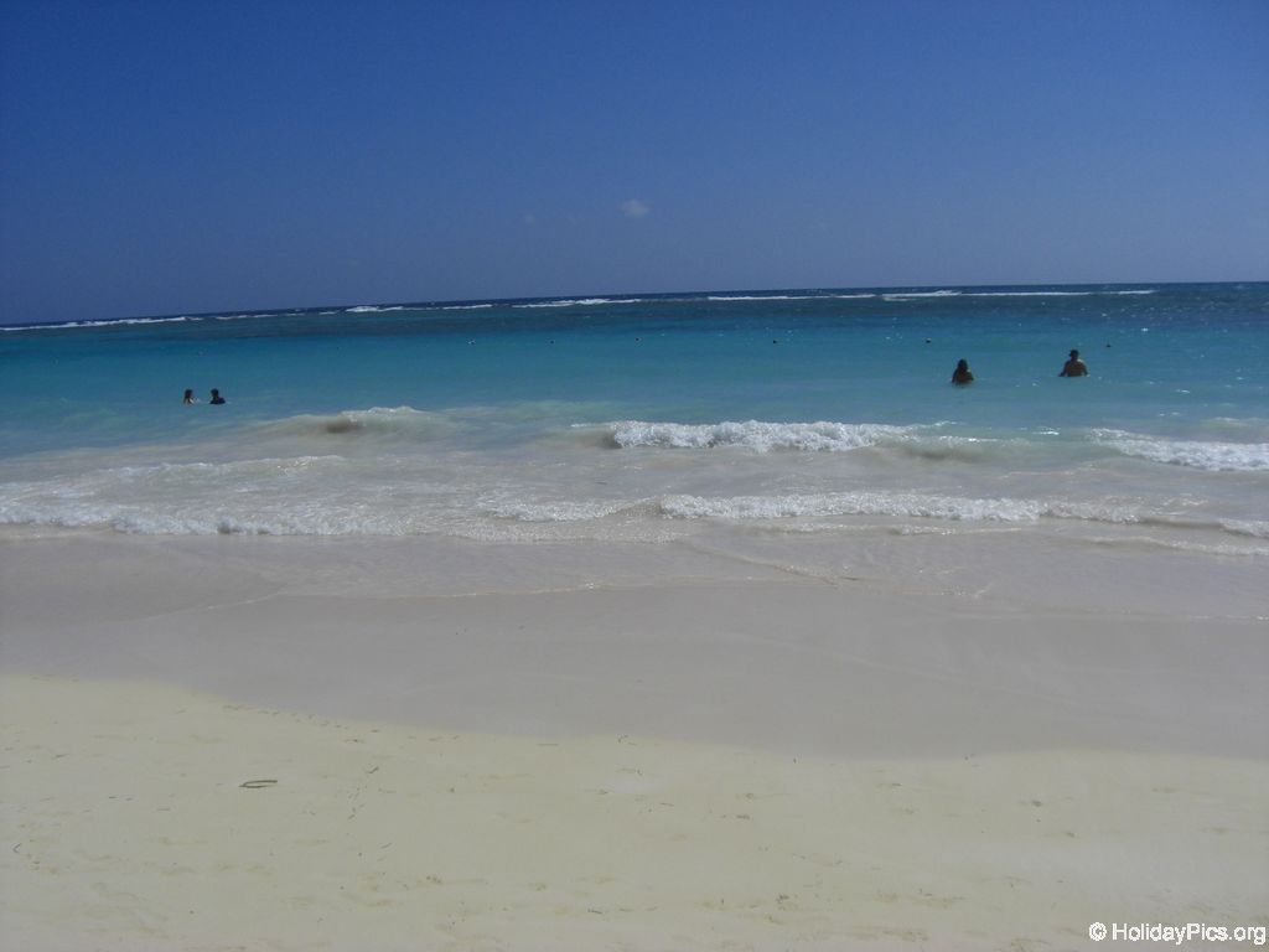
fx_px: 1393
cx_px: 634
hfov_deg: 49.0
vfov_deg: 37.7
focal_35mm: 38
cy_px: 476
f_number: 8
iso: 64
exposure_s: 1/500
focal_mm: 6.2
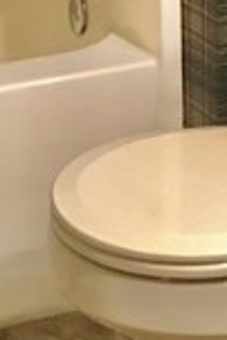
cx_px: 47
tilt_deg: -5.7
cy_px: -392
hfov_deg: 9.0
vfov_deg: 11.7
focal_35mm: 153
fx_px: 1444
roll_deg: +1.9
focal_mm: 4.15
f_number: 2.2
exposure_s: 1/17
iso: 200
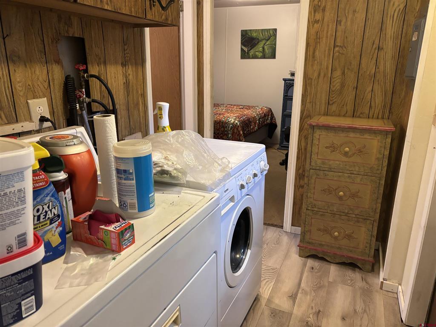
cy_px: 164
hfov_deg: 67.3
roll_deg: +0.2
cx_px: 218
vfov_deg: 53.1
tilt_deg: -12.3
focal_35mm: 26
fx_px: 327
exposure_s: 1/60
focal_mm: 5.96
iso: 400
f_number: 1.6
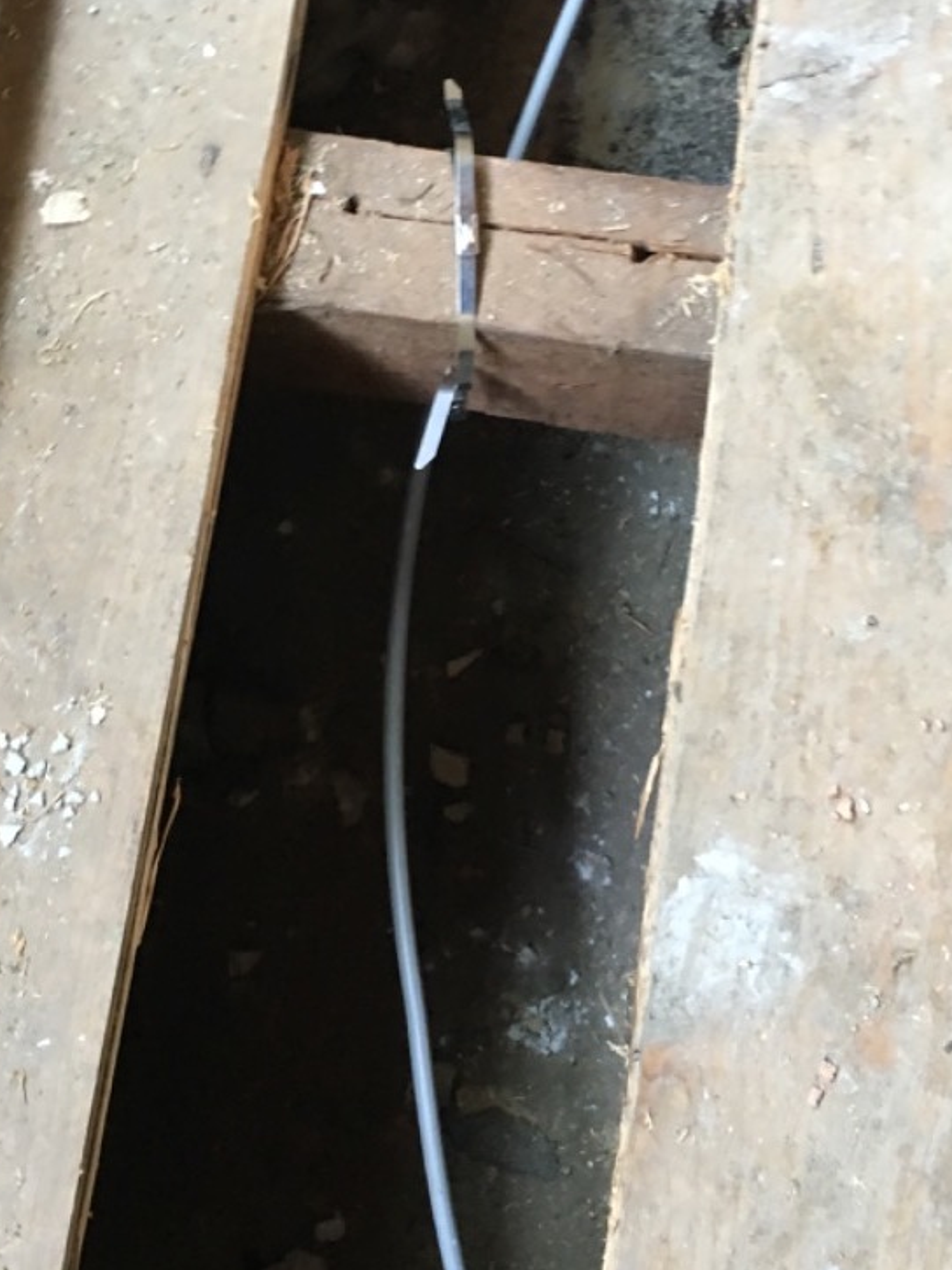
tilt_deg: -75.0
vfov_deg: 39.5
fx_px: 1760
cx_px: 397
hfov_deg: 30.2
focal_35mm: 48
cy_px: 504
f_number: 2.2
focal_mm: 4.15
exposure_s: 1/10
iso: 100
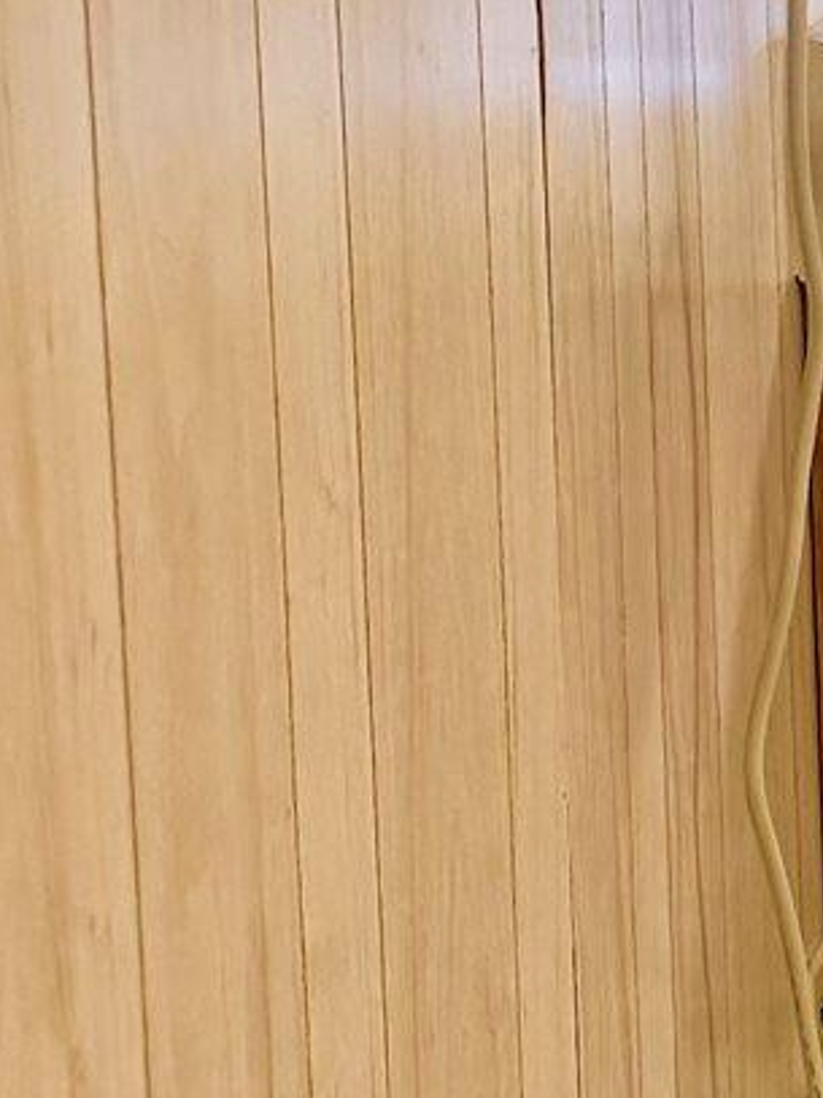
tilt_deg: -5.9
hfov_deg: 9.3
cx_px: 2213
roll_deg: -0.2
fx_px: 4313
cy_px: 84
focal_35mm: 136
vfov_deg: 14.3
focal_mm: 6.76
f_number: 1.78
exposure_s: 1/60
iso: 200
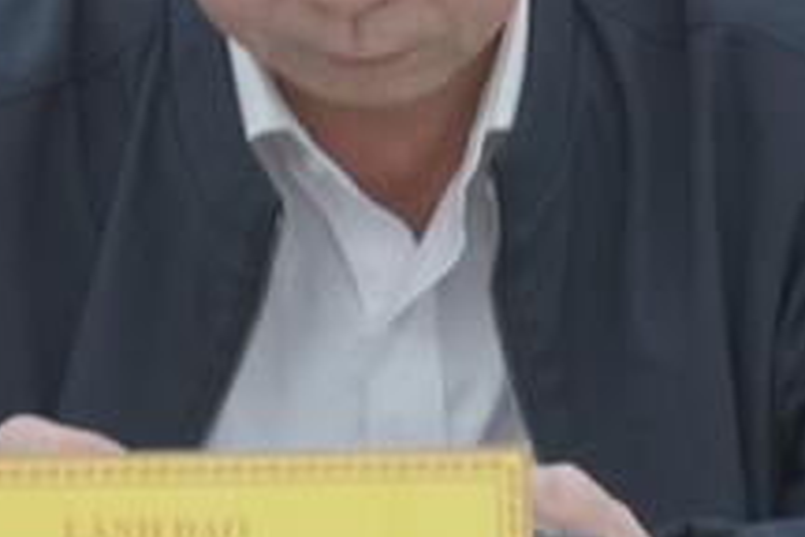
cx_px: 358
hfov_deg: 3.7
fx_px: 12432
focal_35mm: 556
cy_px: -28
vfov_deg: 2.5
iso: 2000
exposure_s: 1/300
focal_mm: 99.8
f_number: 4
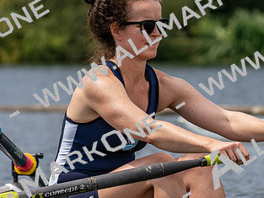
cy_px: 110
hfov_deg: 5.4
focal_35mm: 369
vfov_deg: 4.0
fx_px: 2815
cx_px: 137
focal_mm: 207
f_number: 5.6
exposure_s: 1/1600
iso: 250
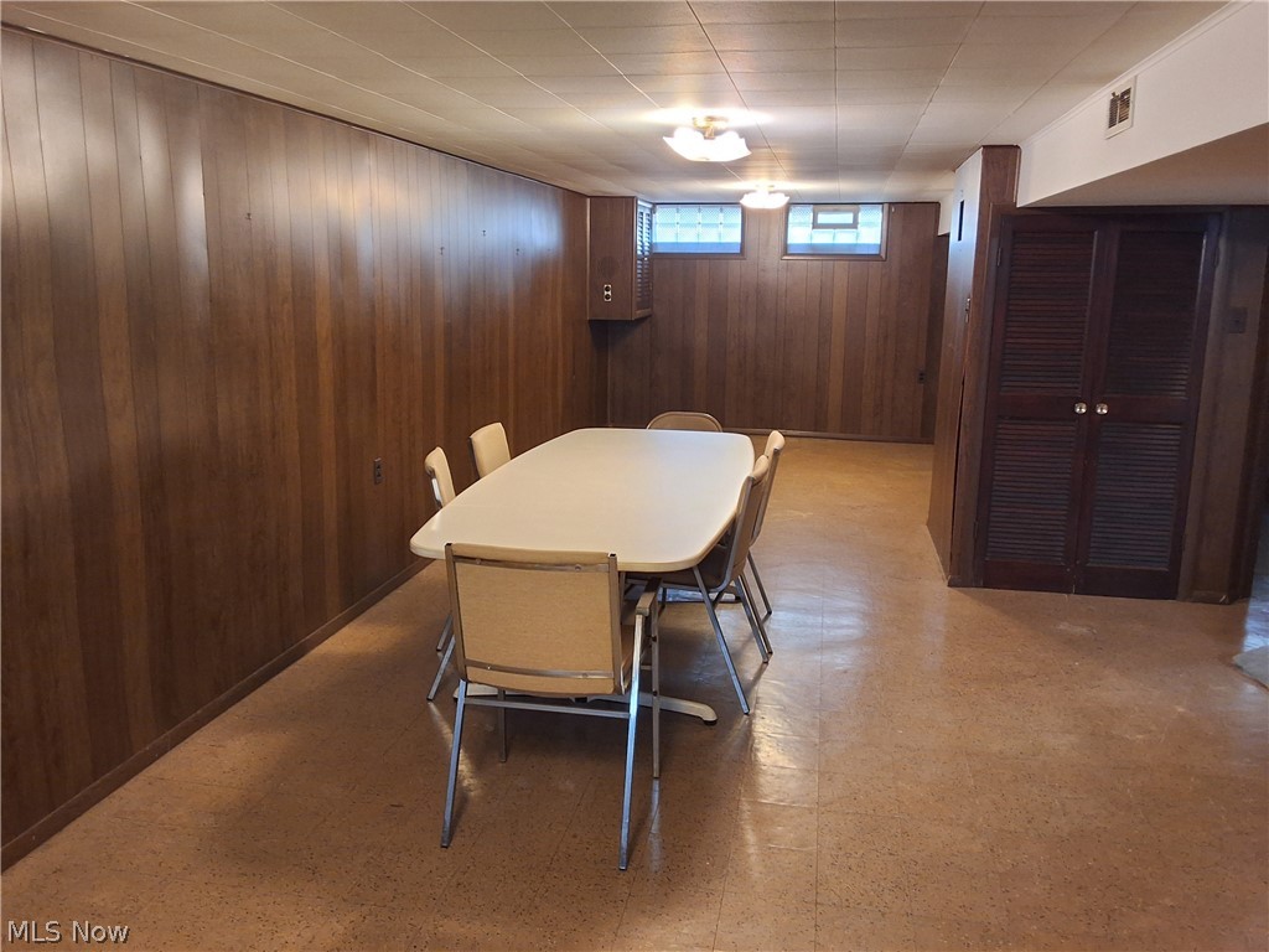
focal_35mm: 28
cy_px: 476
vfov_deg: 49.7
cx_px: 634
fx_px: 1026
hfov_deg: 63.4
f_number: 1.9
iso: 125
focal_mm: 2.91
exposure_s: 1/40
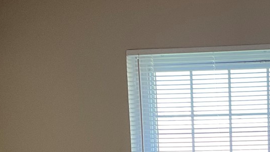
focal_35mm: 113
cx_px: 294
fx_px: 809
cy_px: 242
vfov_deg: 10.3
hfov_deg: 18.3
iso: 40
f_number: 1.8
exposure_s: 1/60
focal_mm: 3
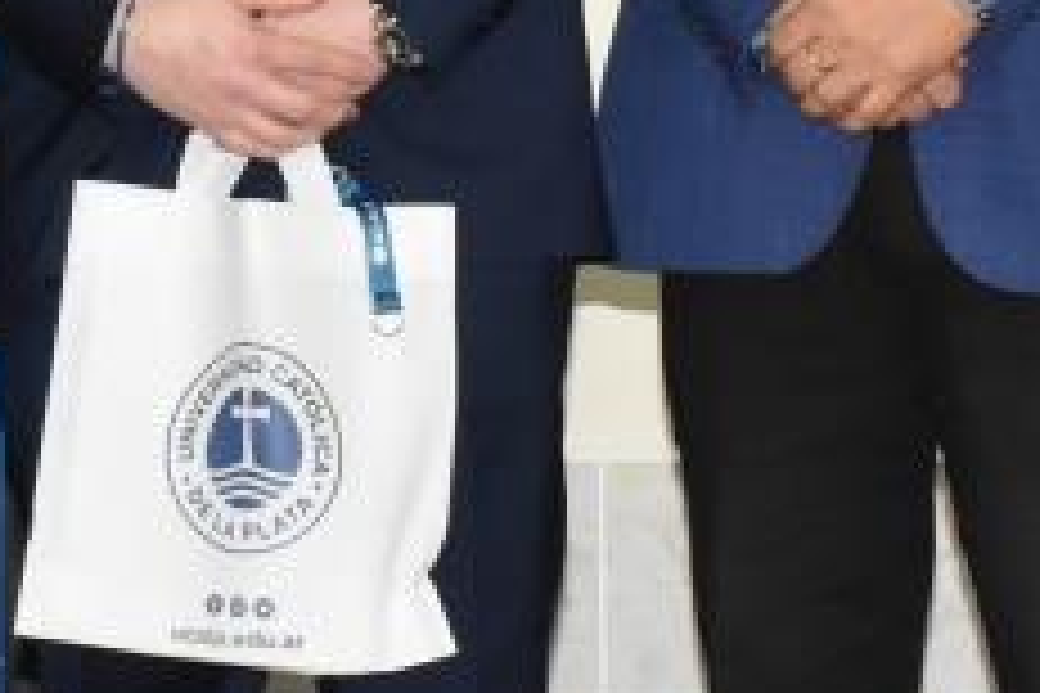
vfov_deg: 4.1
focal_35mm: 333
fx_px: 9619
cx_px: -423
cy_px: -227
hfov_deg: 6.1
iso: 1600
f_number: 8
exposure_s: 1/60
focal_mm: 50
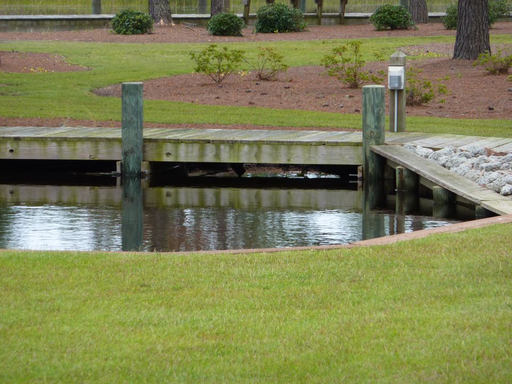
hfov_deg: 7.6
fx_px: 3846
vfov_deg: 5.7
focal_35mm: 260
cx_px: 256
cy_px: 192
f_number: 4.7
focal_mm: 42.6
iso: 100
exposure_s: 1/100
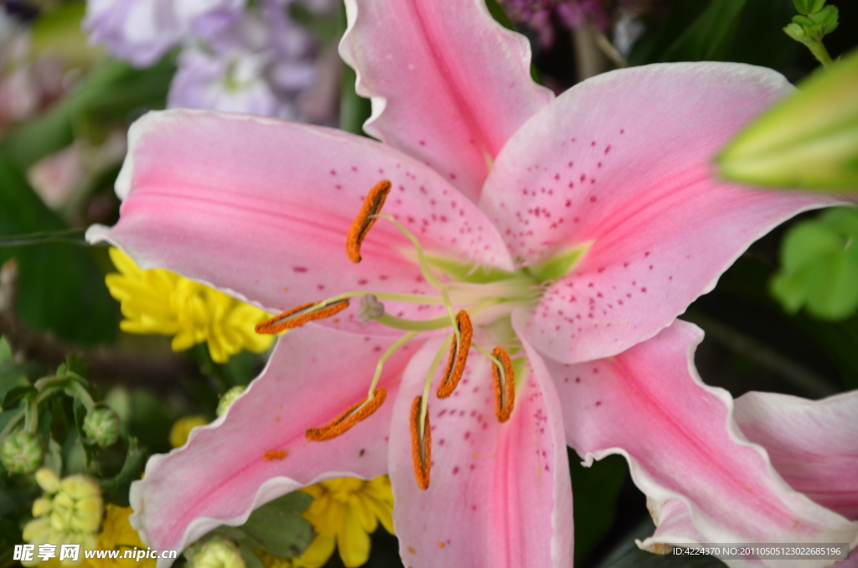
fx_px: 3746
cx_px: 429
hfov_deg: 13.1
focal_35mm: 158
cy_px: 284
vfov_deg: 8.7
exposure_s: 1/5
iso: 100
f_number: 5.6
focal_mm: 105
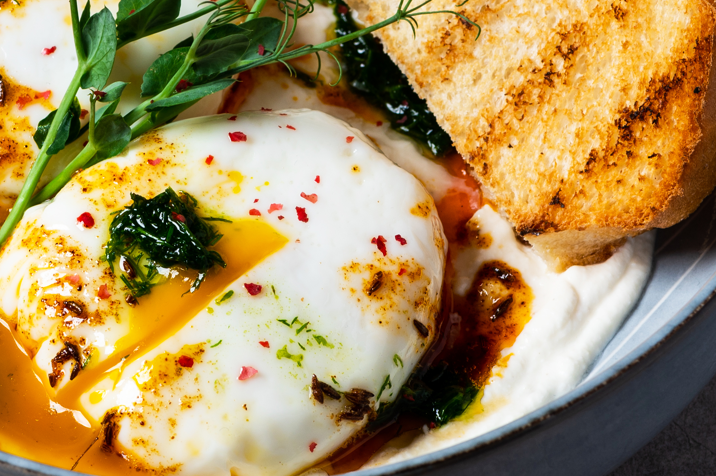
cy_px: 54
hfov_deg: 7.0
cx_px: 283
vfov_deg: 4.7
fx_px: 5843
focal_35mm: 294
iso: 125
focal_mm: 105
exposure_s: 1/200
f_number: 13
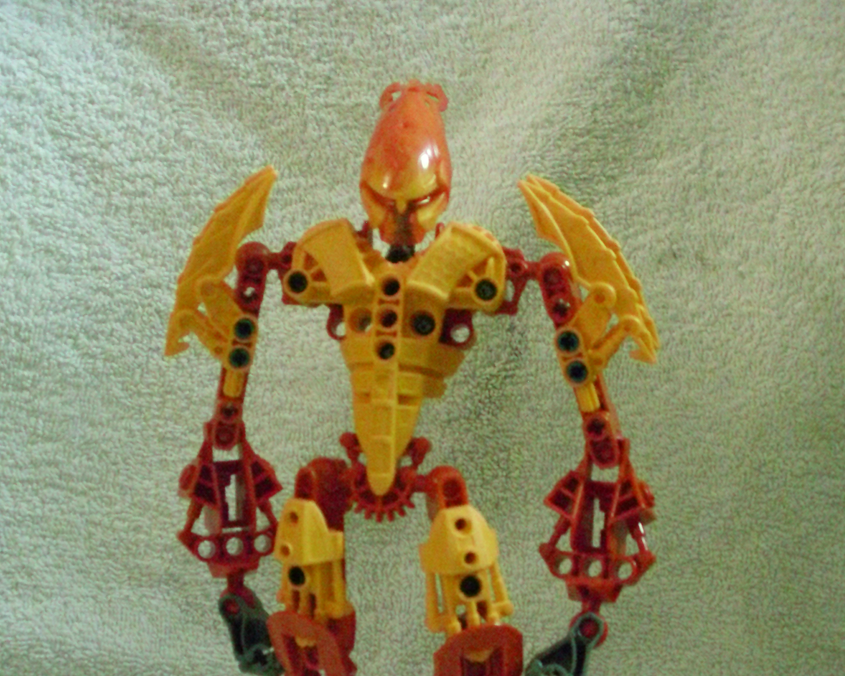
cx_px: 423
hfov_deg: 37.3
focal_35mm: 50
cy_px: 472
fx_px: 1250
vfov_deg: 29.9
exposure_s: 1/13
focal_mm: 6.3
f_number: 3.1
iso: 1600
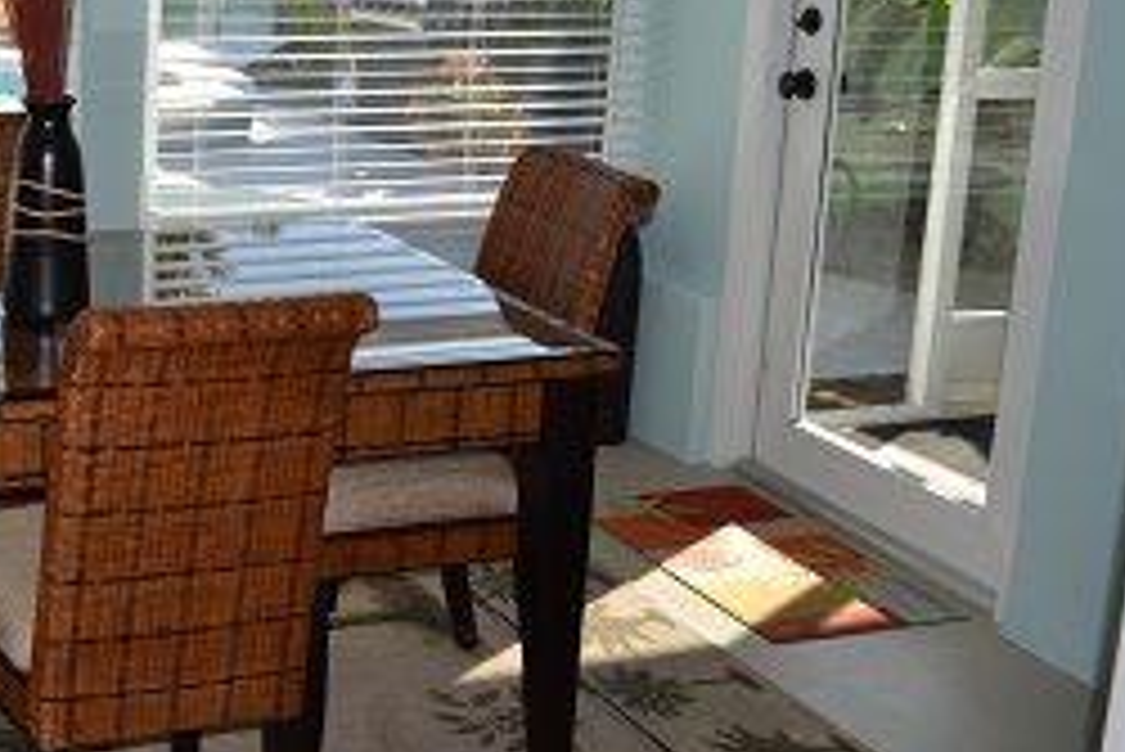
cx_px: 36
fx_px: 1876
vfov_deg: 22.3
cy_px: 146
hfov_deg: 31.2
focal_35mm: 60
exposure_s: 1/200
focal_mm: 20
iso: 100
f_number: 4.5
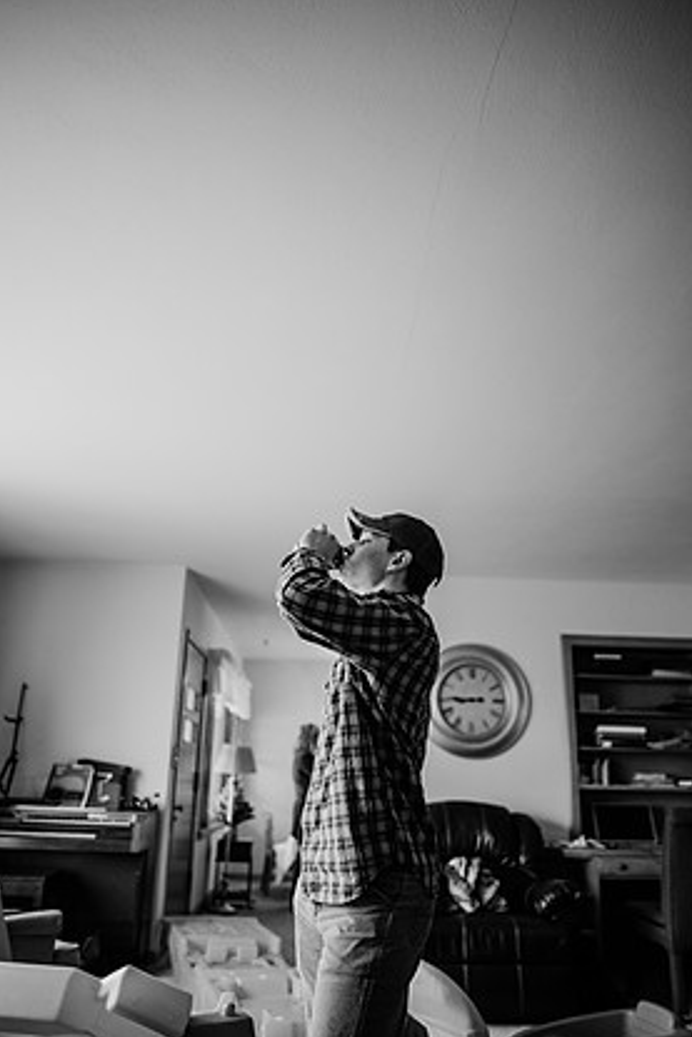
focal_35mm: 26
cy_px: 552
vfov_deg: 69.3
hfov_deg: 49.6
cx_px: 347
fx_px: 749
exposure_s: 1/200
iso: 640
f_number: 1.8
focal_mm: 24
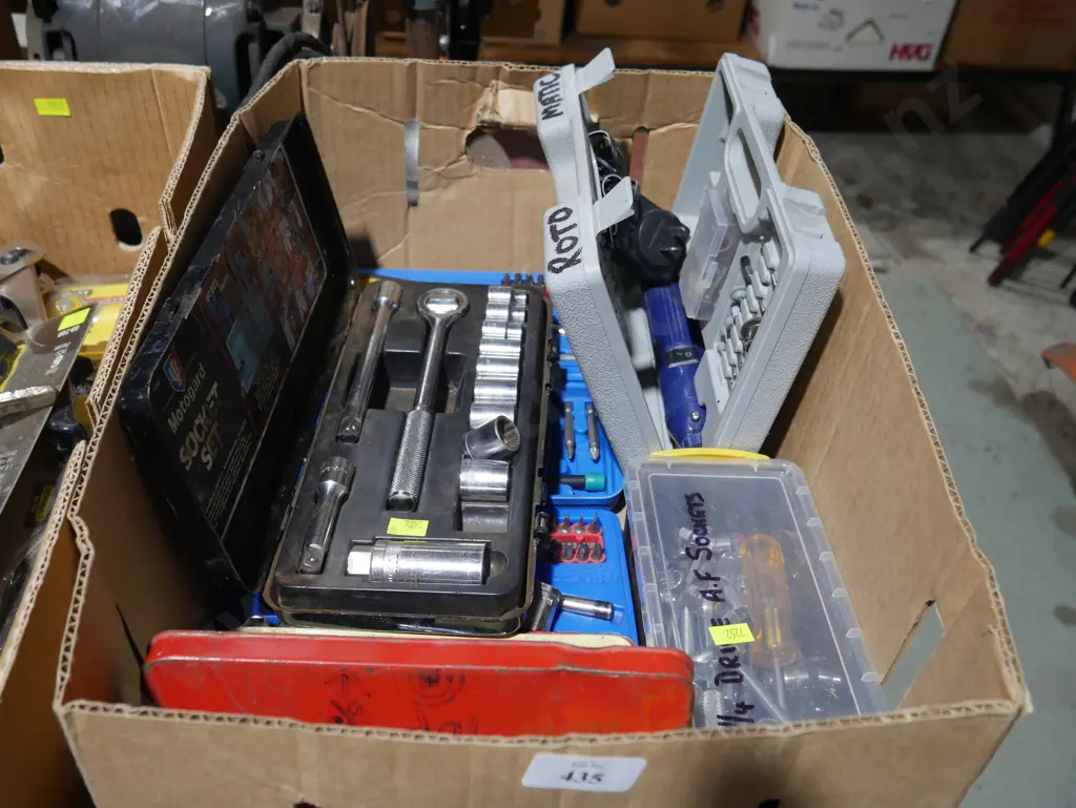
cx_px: 538
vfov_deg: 41.8
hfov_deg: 53.9
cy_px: 404
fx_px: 1057
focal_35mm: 34
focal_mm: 17
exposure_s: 1/60
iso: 400
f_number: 4
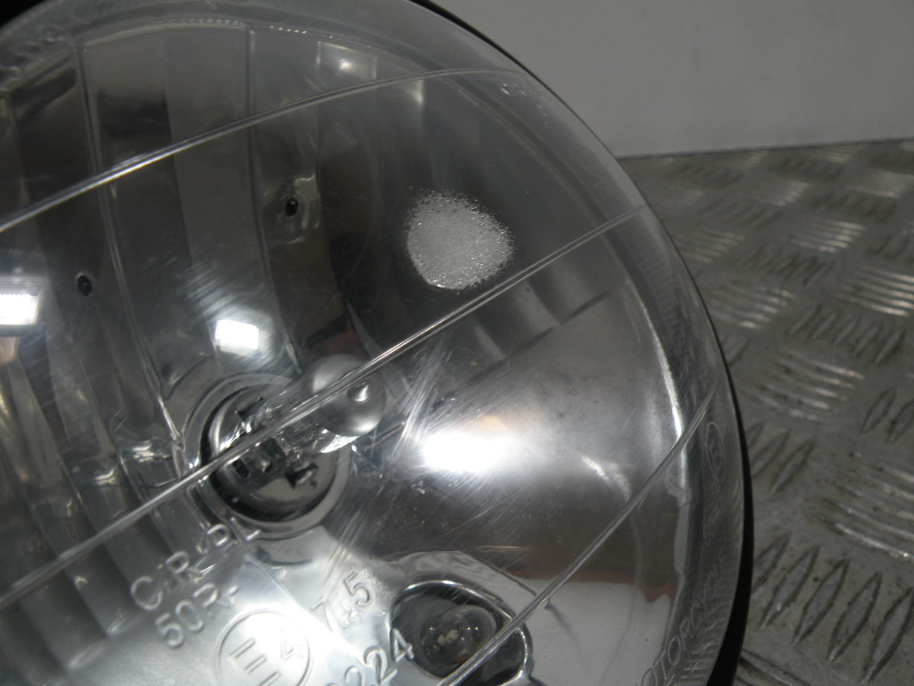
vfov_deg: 51.4
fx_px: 713
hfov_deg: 65.3
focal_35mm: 27
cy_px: 343
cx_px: 457
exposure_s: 1/110
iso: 64
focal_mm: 4.7
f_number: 4.5
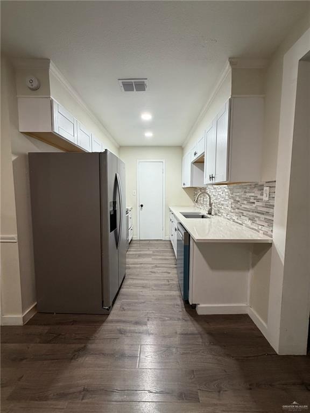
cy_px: 206
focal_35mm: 14
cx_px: 155
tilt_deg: -5.0
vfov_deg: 102.1
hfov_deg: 85.7
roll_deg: +0.0
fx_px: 167
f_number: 2.2
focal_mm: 2.22
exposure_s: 1/60
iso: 320
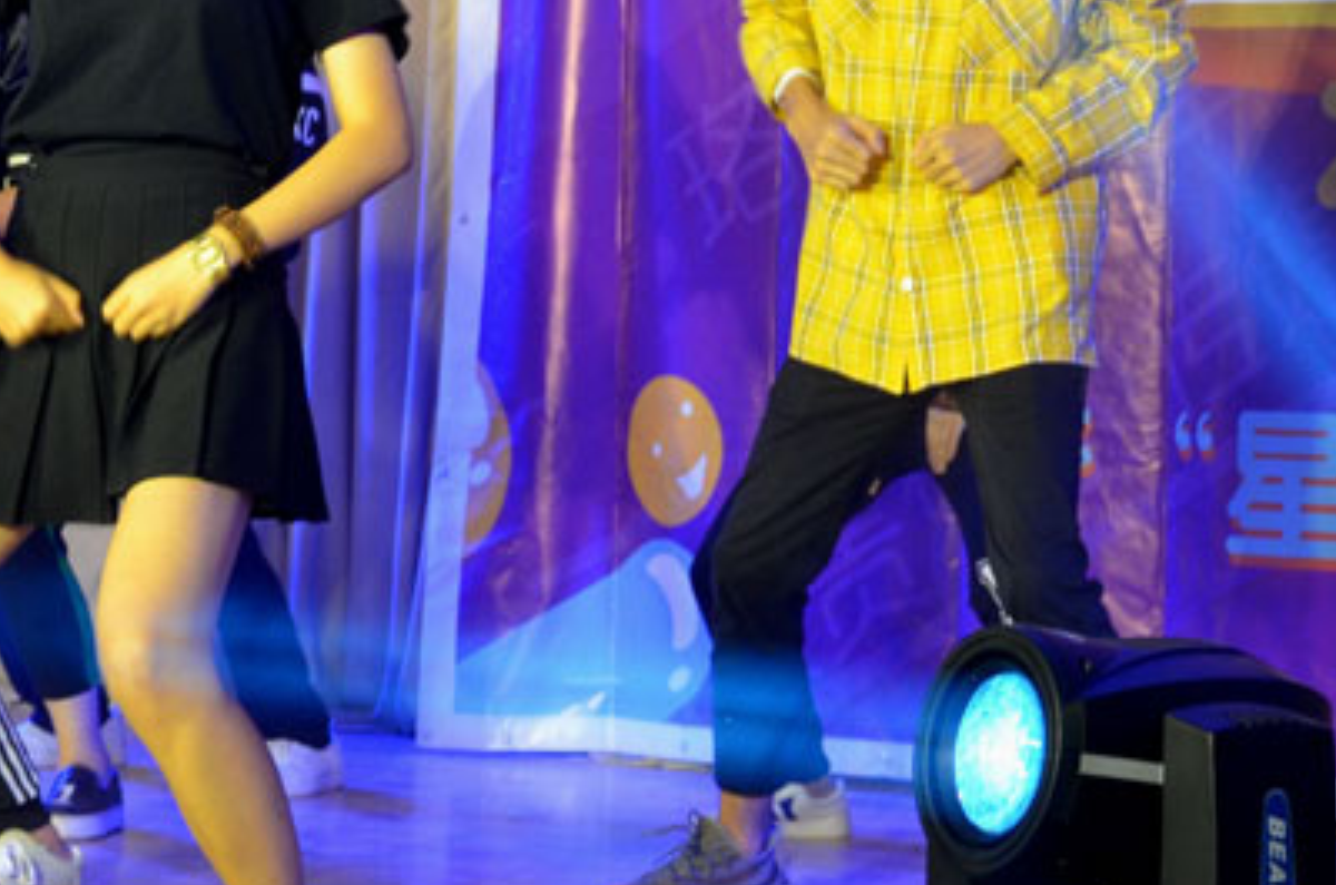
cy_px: -20
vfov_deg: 10.3
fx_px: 4861
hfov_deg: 15.6
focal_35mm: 131
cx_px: 1055
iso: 400
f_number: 4.5
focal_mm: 35
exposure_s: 1/80
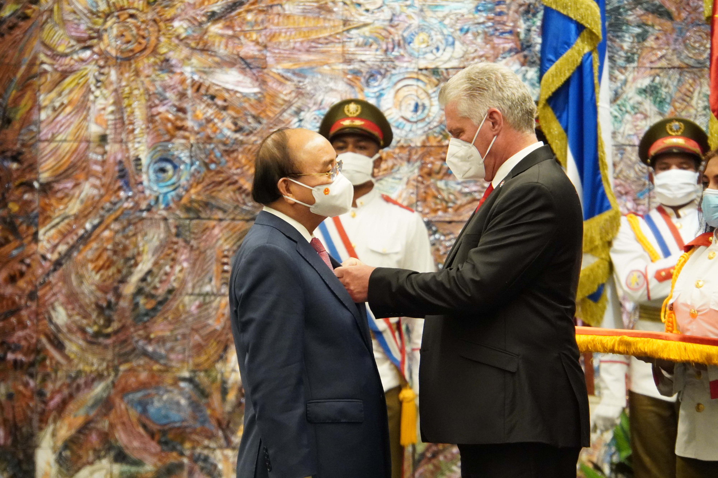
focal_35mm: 300
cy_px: 239
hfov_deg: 6.9
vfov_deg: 4.6
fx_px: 5982
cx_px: 359
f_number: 6.3
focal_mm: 200
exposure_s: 1/160
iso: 6400
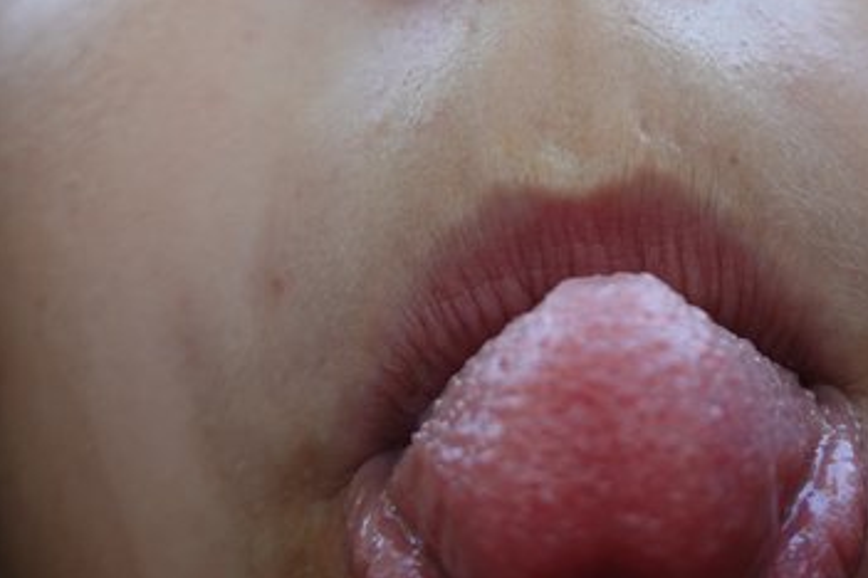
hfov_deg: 32.1
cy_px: 82
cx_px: 581
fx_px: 1495
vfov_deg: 21.5
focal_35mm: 62
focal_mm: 12.76
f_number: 3.5
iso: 160
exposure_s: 1/125
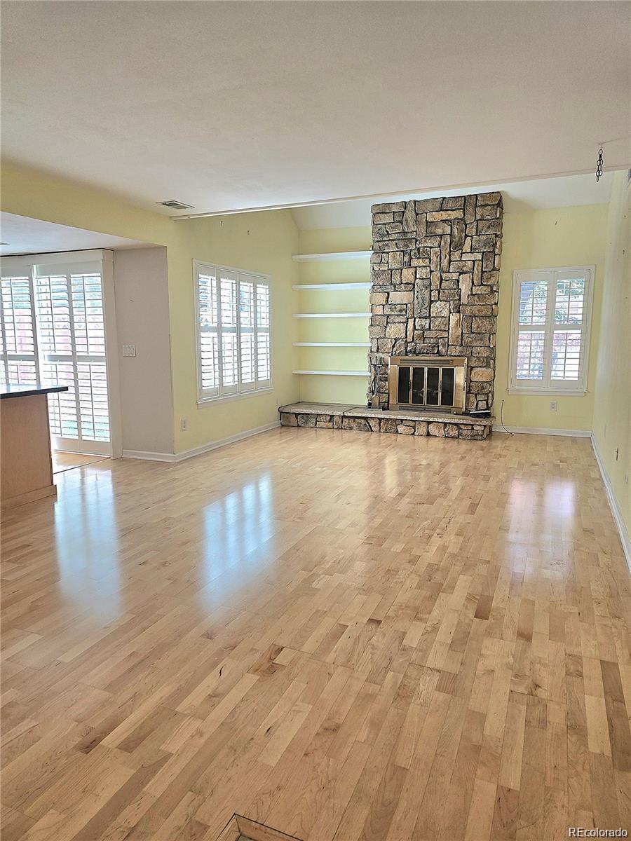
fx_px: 559
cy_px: 420
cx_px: 316
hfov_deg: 58.9
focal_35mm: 23
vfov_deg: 73.9
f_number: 1.7
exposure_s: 1/120
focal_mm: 6.3
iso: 64
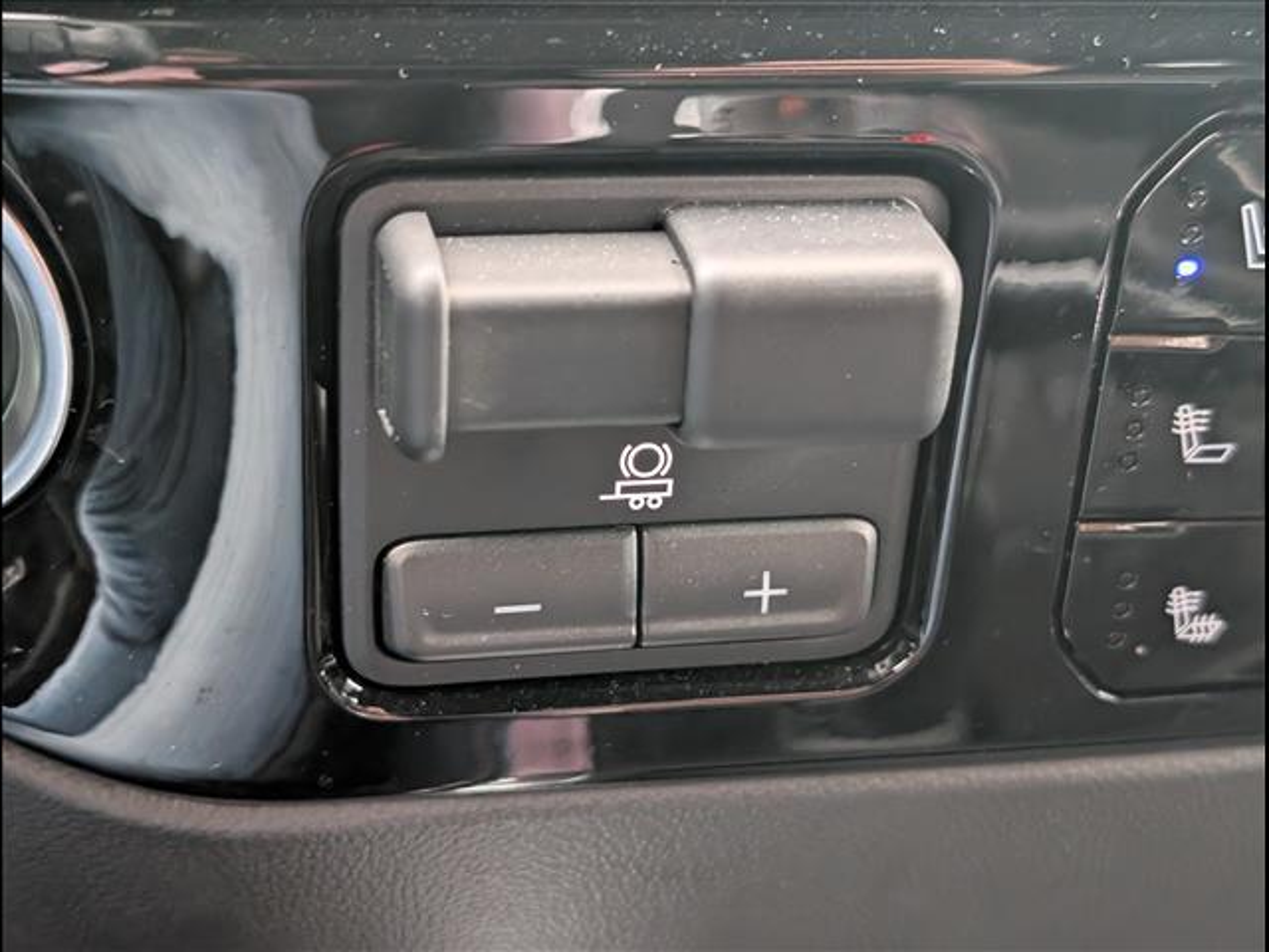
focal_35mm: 49
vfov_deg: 29.7
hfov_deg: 38.9
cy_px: 476
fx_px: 1796
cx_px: 634
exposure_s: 1/65.4
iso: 787
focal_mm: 6.9
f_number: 1.68
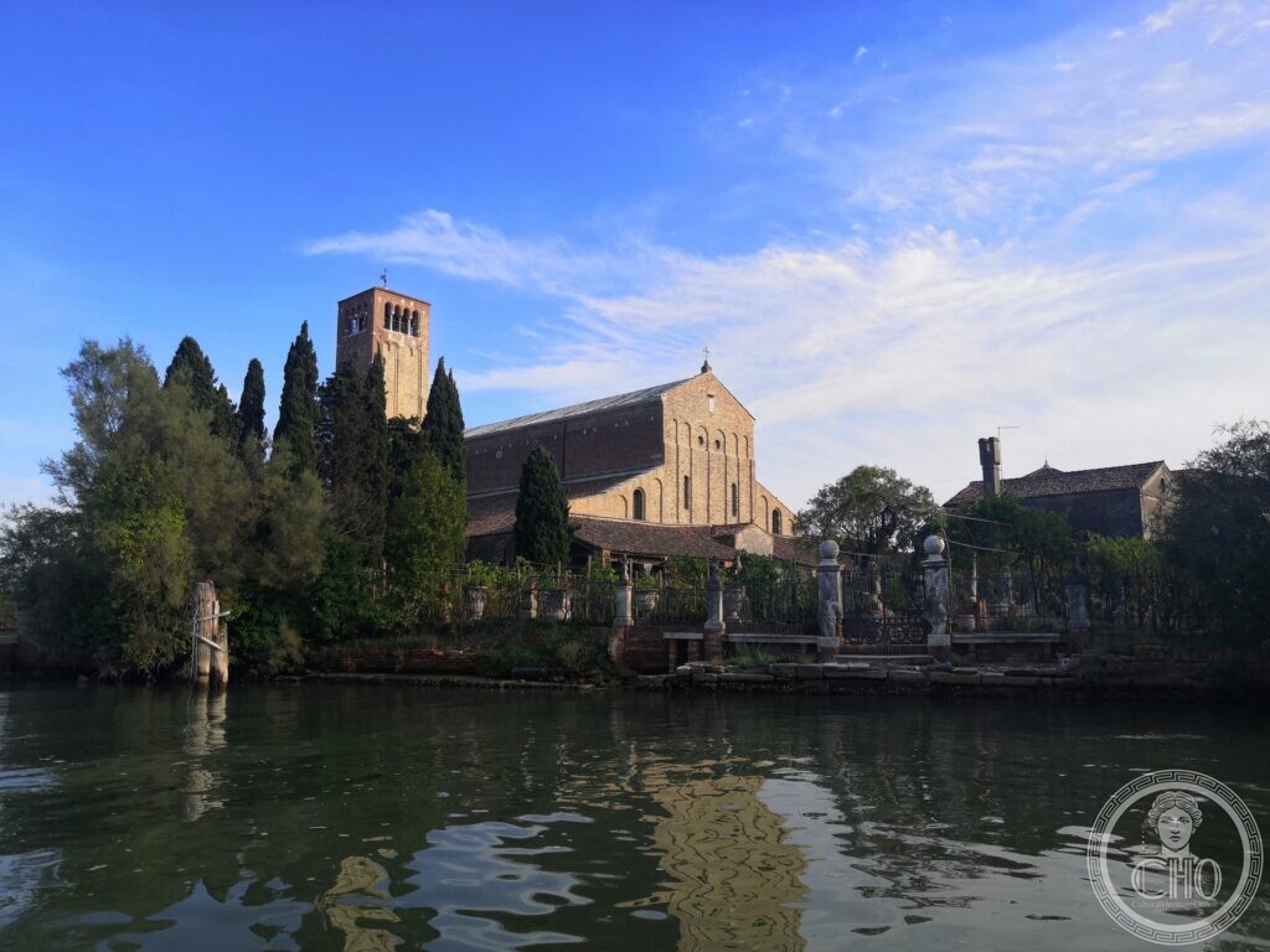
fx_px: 991
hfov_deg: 65.3
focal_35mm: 27
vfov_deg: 51.4
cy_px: 476
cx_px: 635
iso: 50
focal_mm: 3.95
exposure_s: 1/831
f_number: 1.8
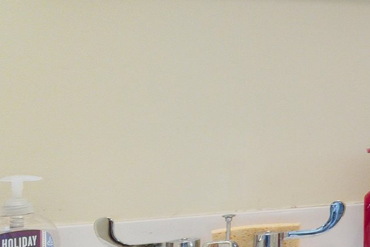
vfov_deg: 18.4
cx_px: 871
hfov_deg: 15.5
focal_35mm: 73
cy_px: 37
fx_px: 750
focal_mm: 10
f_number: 4.5
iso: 100
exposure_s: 1
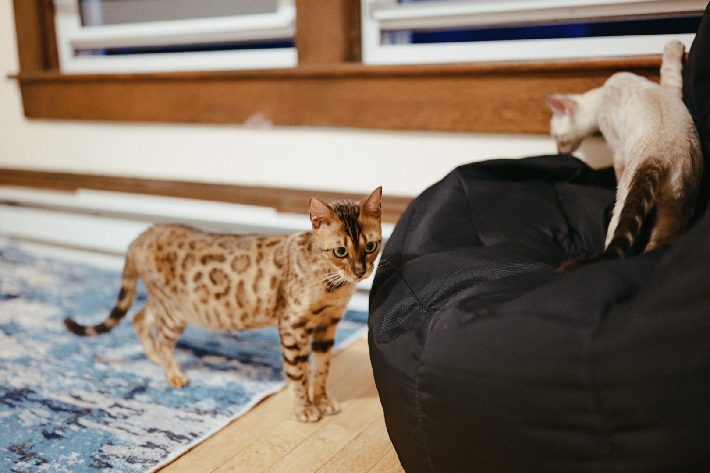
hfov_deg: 54.4
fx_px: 690
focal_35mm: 35
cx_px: 355
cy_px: 236
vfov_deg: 37.9
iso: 2000
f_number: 1.2
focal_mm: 35
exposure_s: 1/40
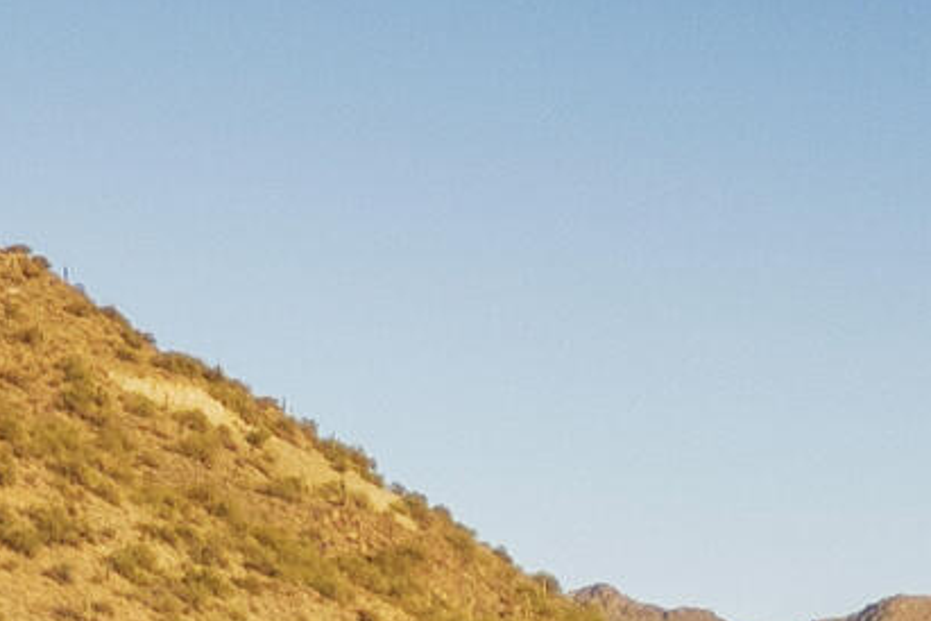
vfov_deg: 6.5
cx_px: 492
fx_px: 4706
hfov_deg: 11.3
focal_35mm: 182
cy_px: 2237
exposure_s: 1/1250
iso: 100
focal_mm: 6.72
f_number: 1.7
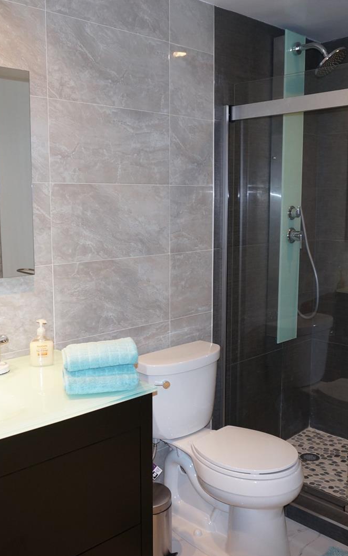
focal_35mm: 37
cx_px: 163
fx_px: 561
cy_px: 279
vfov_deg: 52.7
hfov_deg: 34.4
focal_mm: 16
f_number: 4
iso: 500
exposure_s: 1/60
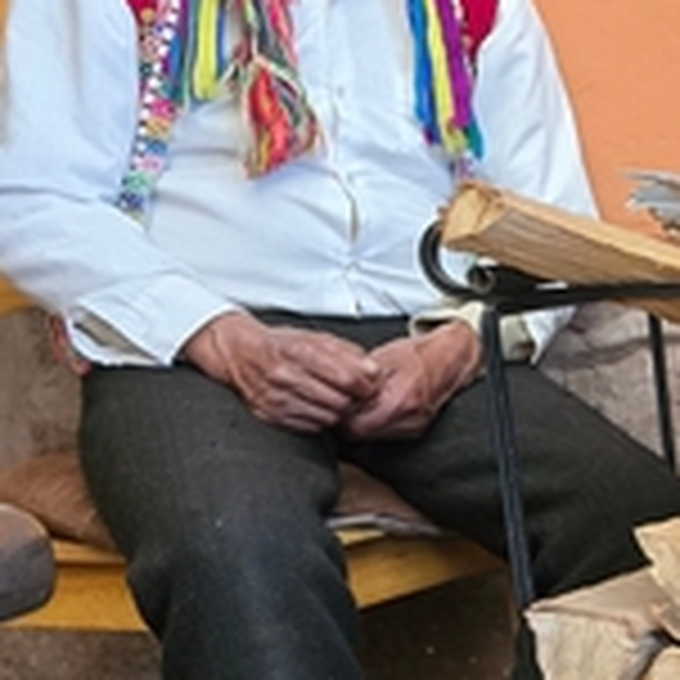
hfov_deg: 15.4
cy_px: 540
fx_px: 1911
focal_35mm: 86
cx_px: 1423
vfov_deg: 20.0
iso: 1000
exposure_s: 1/120
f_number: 1.7
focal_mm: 6.3
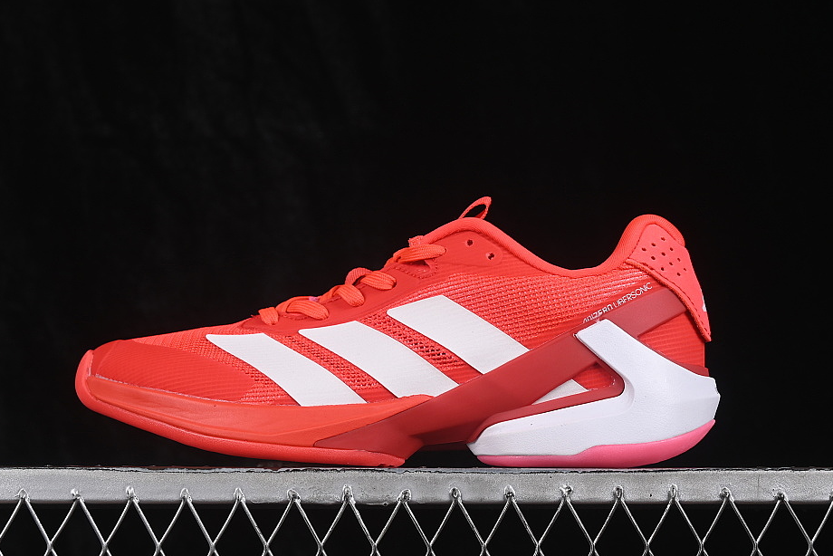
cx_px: 403
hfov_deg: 23.1
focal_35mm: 88
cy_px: 265
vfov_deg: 15.5
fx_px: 2037
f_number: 8
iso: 160
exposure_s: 1/80
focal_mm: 50
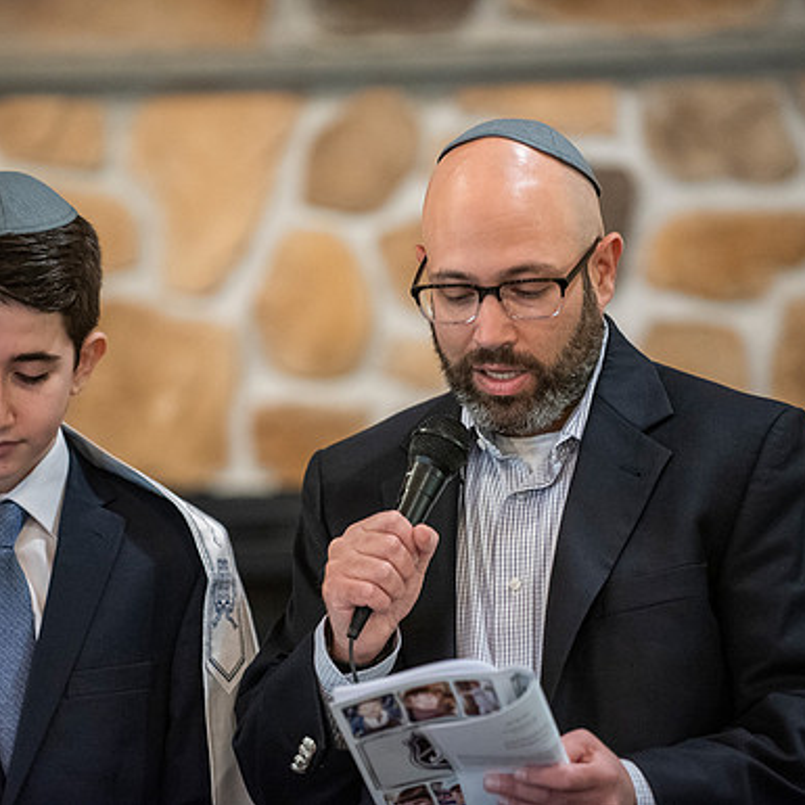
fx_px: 5394
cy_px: 402
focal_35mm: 205
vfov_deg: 8.5
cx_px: 370
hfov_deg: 8.5
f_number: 2.8
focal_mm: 160
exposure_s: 1/60
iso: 3200
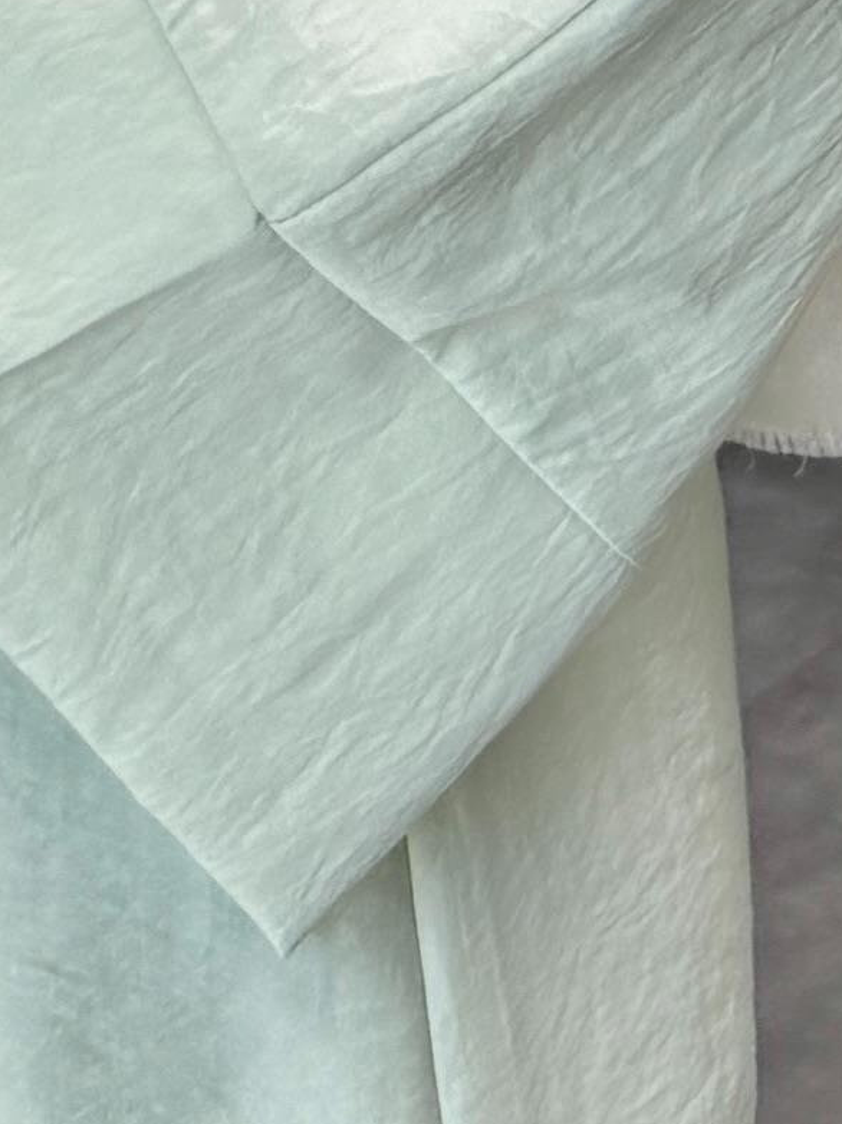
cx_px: -296
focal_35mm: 107
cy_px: -984
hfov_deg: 13.3
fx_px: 3472
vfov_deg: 15.4
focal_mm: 6.76
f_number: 1.78
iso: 80
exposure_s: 1/199
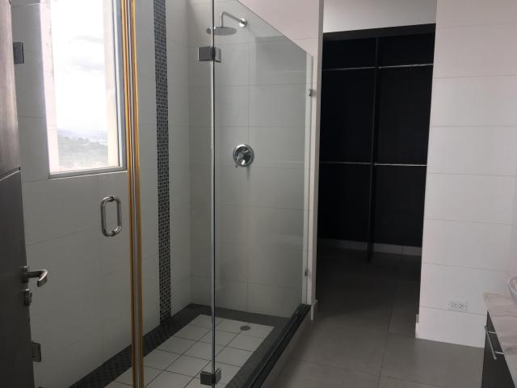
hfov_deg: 61.7
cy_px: 194
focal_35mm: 29
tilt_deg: -7.4
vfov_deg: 48.2
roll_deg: +0.2
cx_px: 258
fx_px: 433
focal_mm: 4.15
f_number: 2.2
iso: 32
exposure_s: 1/120
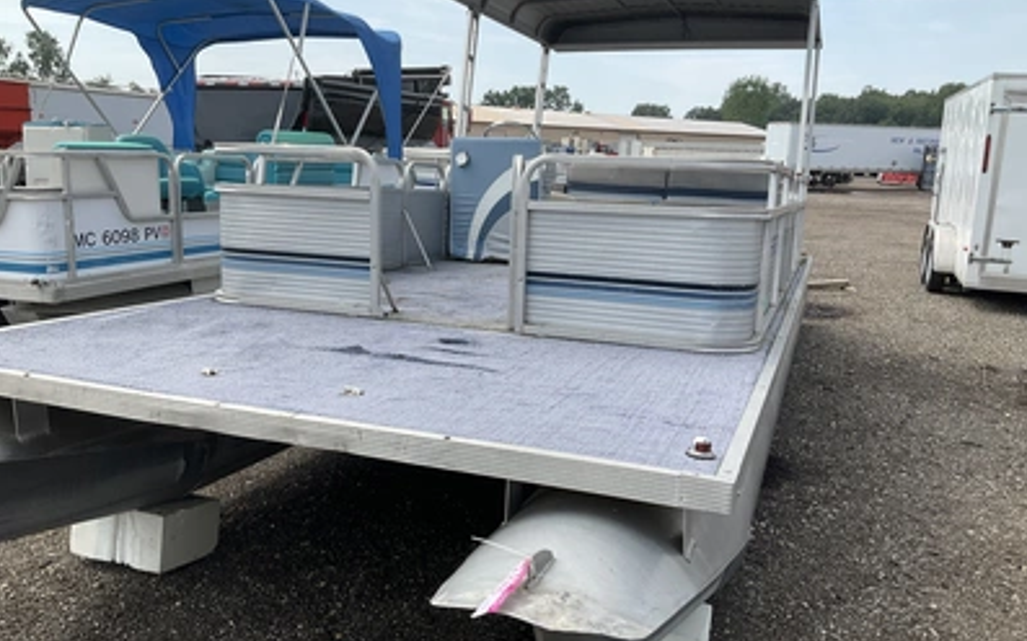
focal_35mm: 31
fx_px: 868
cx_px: 515
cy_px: 318
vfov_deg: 40.6
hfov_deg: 61.2
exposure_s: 1/1279
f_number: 1.8
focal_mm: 3
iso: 25
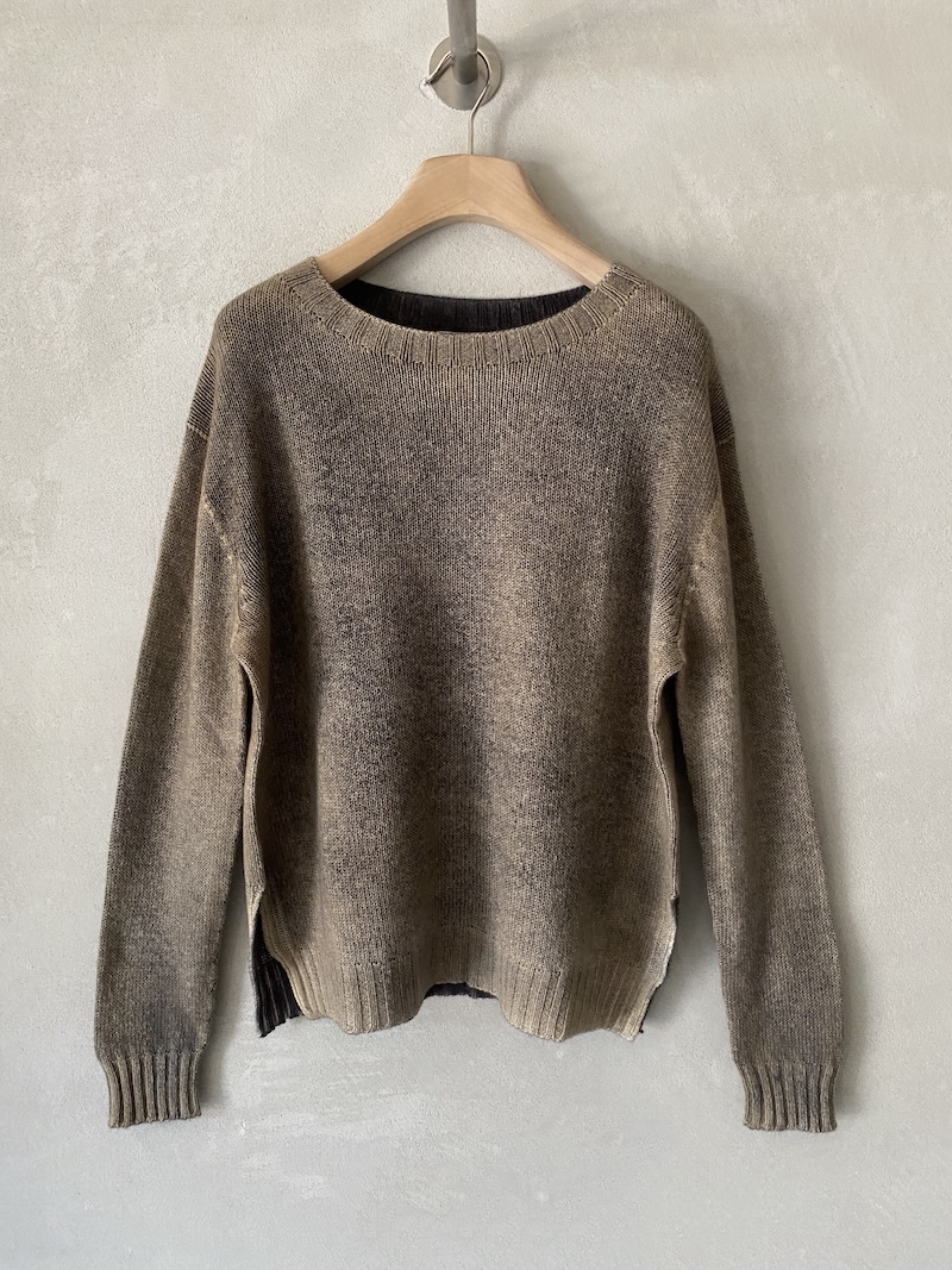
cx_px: 476
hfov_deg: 53.1
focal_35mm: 26
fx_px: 954
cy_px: 635
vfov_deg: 67.3
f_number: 1.8
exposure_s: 1/73
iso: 125
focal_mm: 4.25
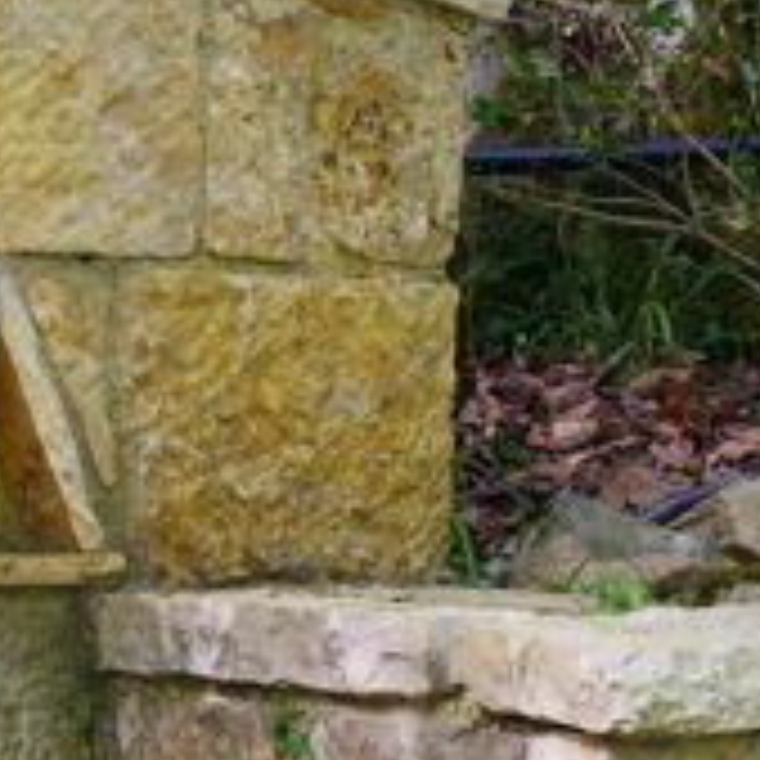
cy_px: 782
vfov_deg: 9.4
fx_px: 4595
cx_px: -67
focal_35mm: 185
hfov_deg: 9.4
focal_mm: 31
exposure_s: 1/60
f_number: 8
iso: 200
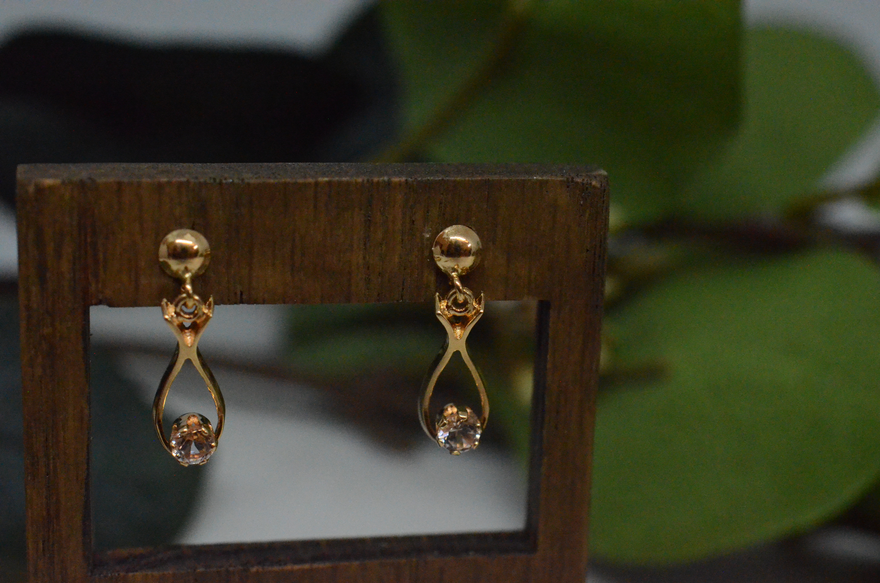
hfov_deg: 33.5
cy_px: 292
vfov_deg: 22.5
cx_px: 440
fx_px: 1464
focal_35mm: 60
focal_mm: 40
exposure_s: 1/2000
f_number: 8
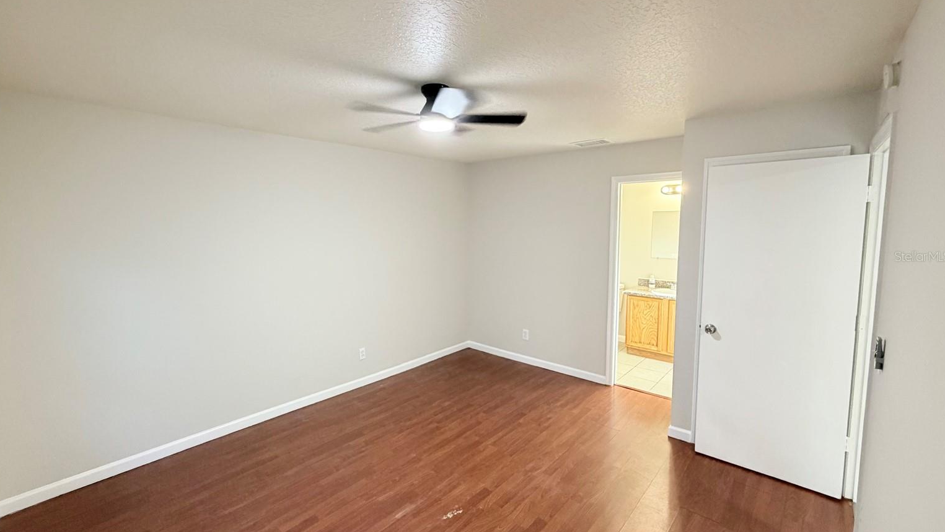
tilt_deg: -5.3
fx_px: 401
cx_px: 457
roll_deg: -0.3
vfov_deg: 67.1
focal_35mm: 16
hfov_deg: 99.3
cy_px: 256
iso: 320
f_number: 2.2
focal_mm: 2.22
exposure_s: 1/60
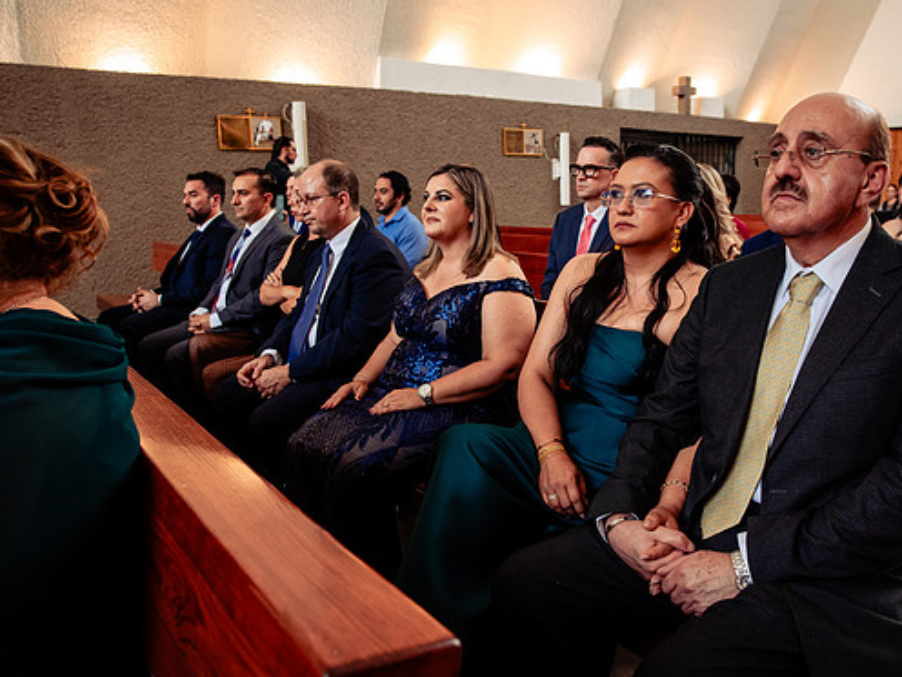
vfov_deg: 51.4
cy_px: 338
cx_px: 516
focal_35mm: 27
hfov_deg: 65.0
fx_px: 704
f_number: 4.5
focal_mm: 24
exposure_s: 1/125
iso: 1600
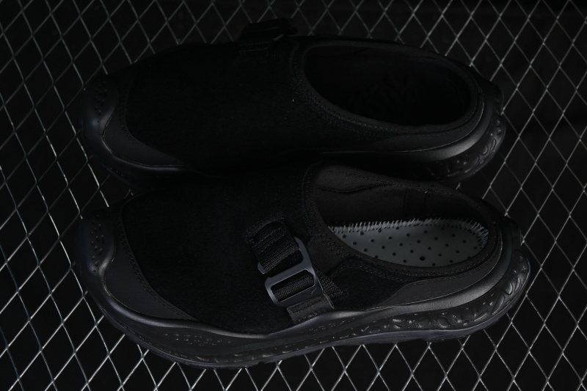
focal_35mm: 75
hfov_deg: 27.0
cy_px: 196
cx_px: 294
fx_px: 1223
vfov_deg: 18.2
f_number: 6.3
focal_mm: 50
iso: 160
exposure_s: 1/50
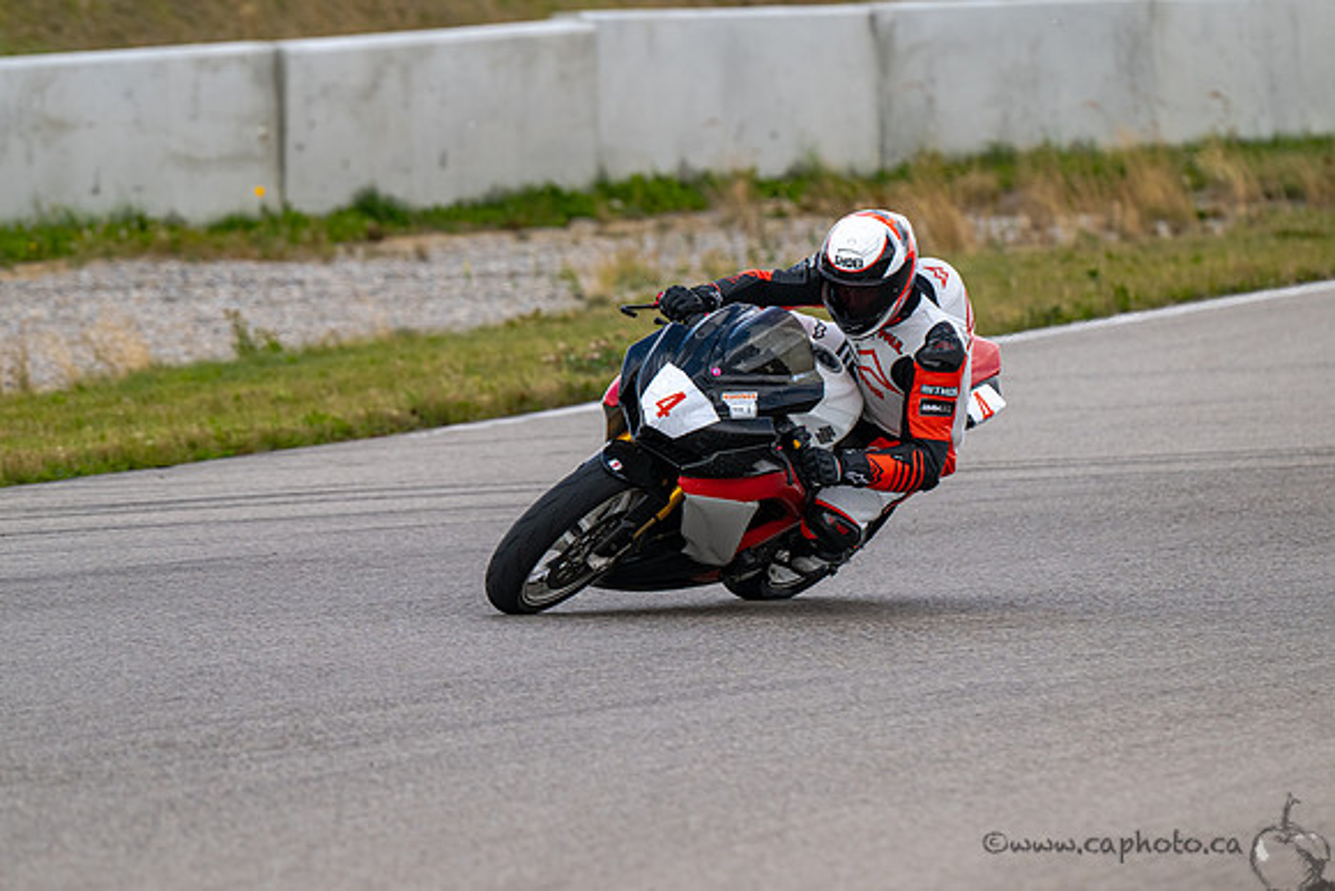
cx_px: 640
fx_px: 18154
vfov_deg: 2.8
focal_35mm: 489
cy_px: 398
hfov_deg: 4.2
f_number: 6
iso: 400
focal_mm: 410
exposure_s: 1/1250
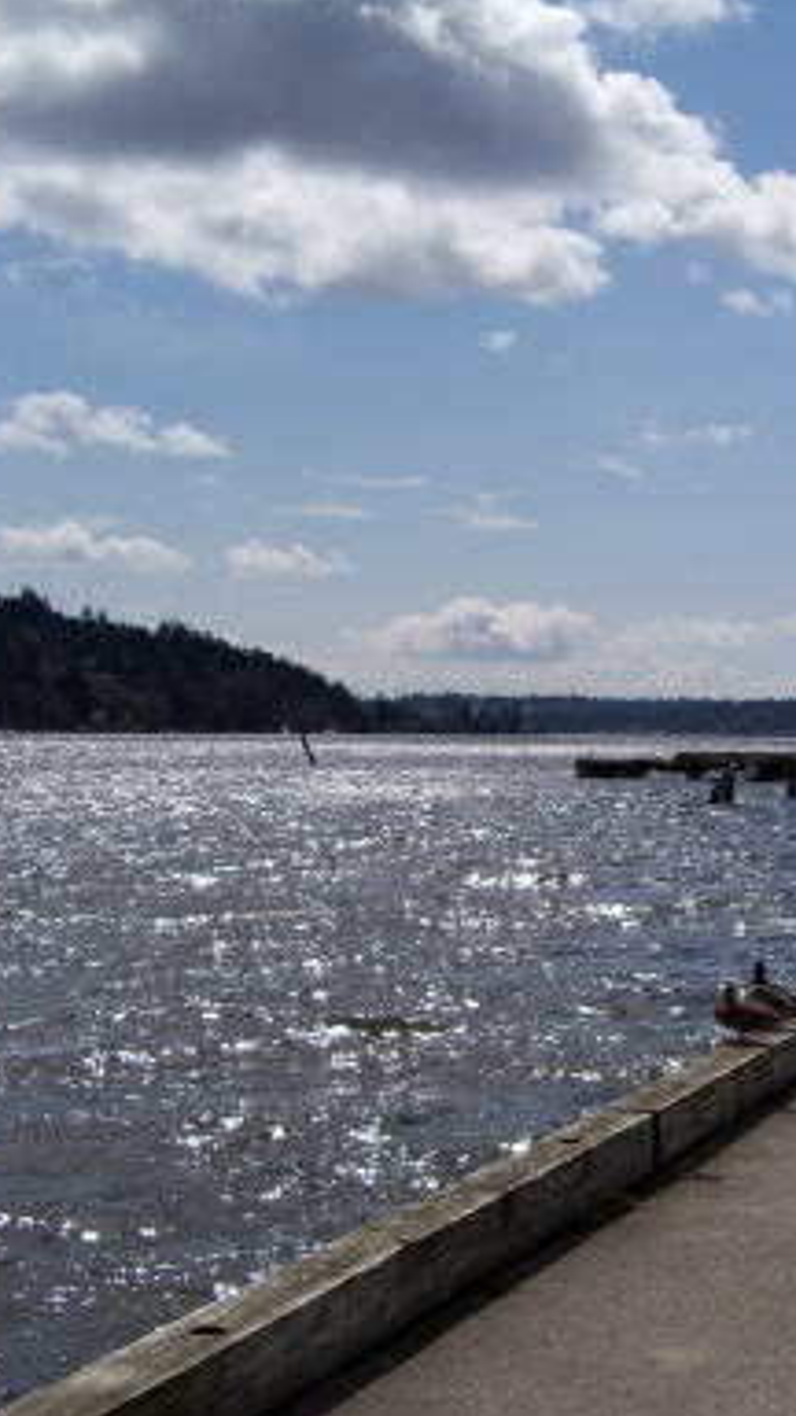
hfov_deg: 18.6
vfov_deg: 33.8
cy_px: 712
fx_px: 2326
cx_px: 907
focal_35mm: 62
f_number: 6.5
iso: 125
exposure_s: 1/1600
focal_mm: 7.5
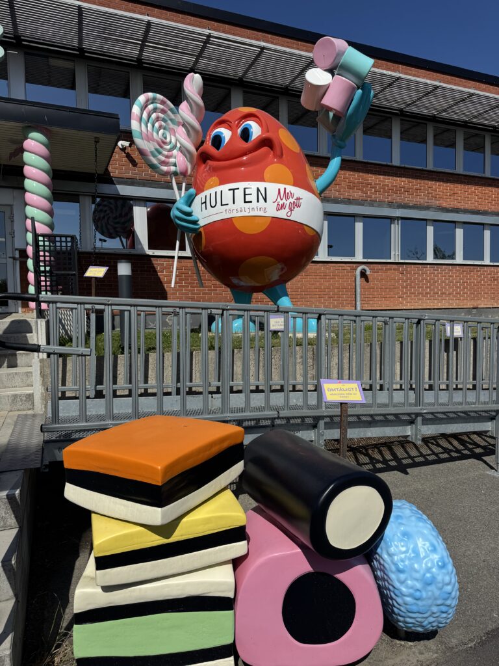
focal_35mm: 24
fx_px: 461
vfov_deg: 71.6
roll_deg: +0.5
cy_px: 333
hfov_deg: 56.8
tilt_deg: -3.1
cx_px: 250
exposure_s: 1/9009
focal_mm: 6.76
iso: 80
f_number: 1.78
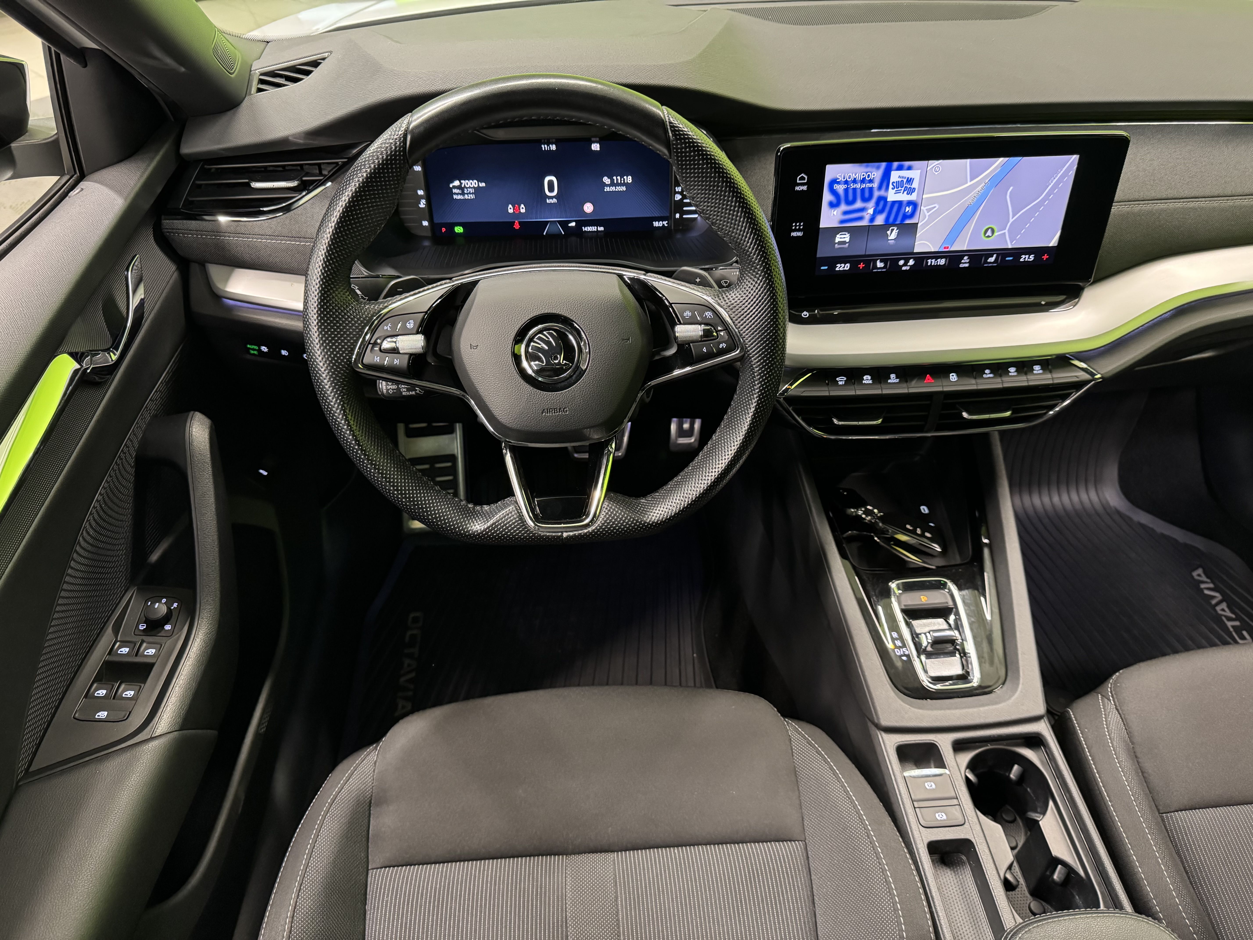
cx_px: 626
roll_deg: +1.0
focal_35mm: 24
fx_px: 869
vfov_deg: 56.8
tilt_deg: -40.7
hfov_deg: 71.6
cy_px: 470
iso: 1000
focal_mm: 6.76
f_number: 1.78
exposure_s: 1/40
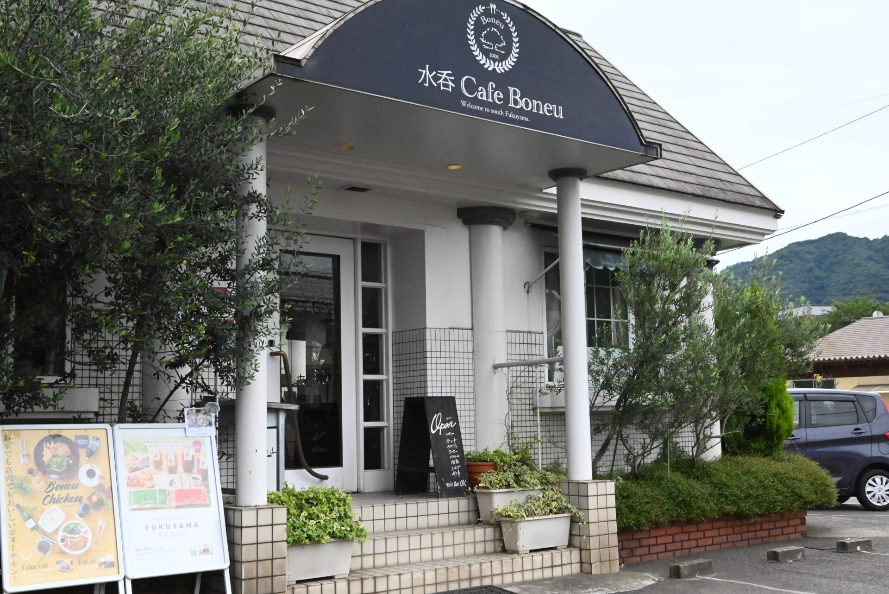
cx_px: 444
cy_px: 297
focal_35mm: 40
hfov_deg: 48.4
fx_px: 988
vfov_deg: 33.4
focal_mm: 40
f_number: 16
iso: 16000
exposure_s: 1/5000
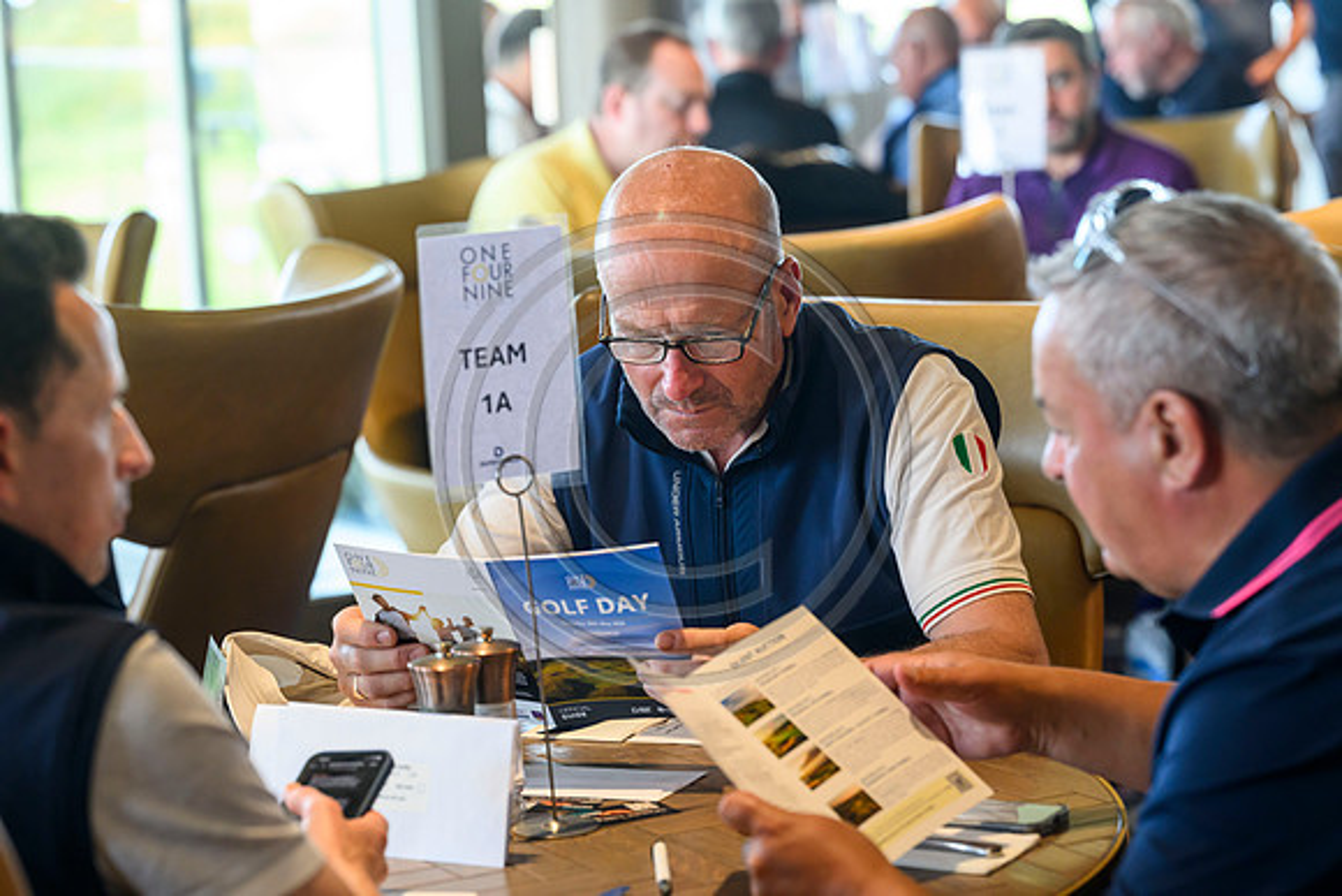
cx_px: 671
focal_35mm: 98
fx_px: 3654
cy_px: 448
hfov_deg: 20.8
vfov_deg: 14.0
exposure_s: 1/200
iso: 2000
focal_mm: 98
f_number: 4
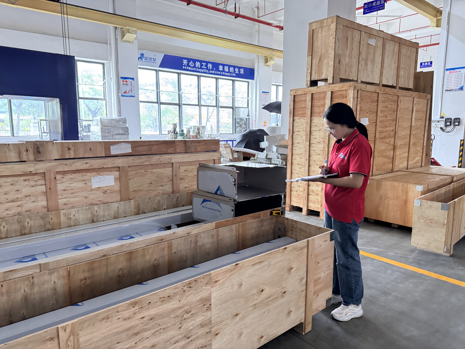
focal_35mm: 24
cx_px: 232
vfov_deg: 56.8
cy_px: 174
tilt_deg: -7.4
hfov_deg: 71.6
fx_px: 322
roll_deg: -1.0
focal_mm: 6.76
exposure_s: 1/50
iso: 800
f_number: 1.78
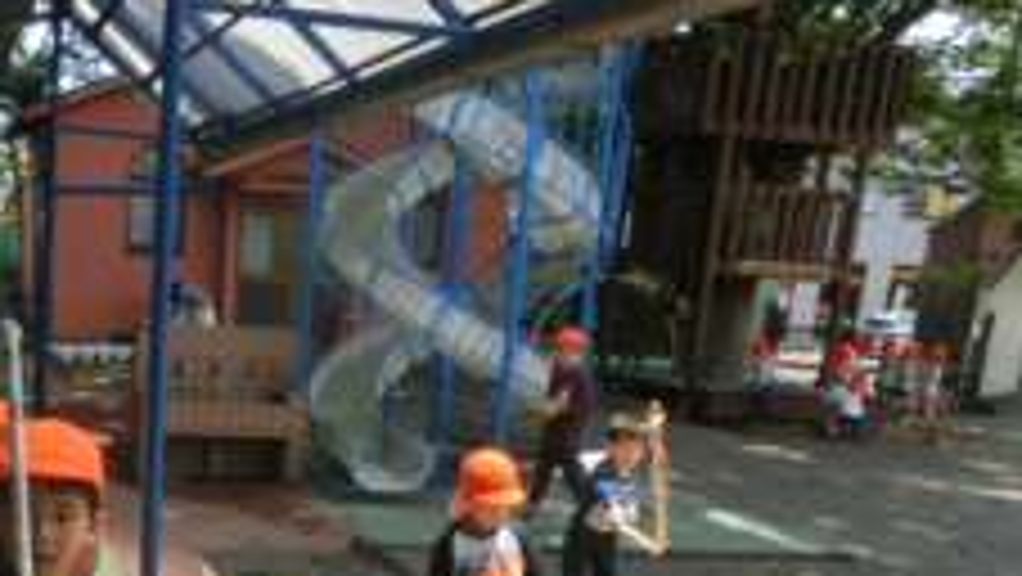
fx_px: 1247
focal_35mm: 46
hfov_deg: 42.5
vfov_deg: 24.6
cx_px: 203
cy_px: 598
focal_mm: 4.24
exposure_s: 1/800
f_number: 3
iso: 80
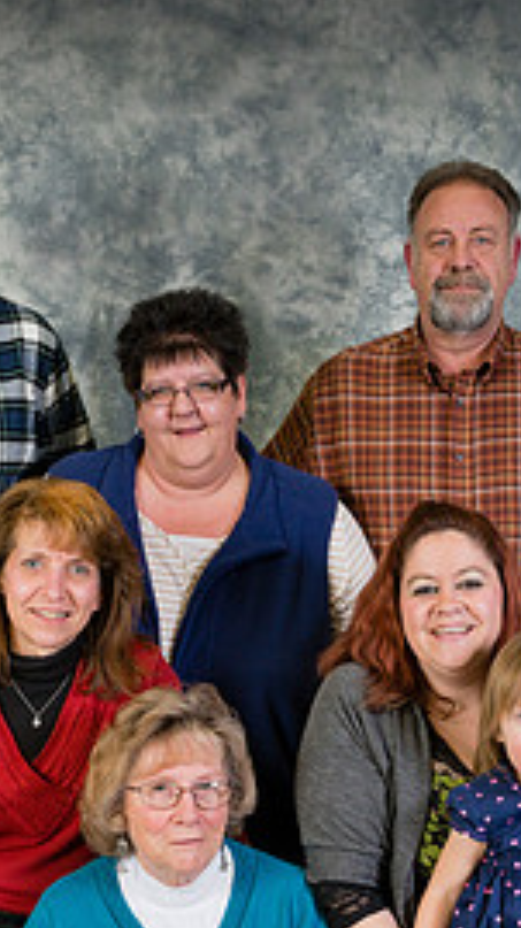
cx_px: 207
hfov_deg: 15.3
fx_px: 1943
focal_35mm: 79
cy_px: 773
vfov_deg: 26.3
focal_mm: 30
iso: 200
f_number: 5.6
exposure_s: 1/160
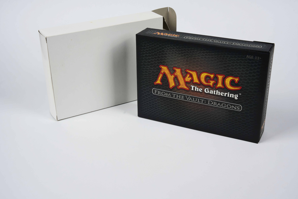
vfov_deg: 27.7
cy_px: 99
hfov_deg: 40.6
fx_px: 402
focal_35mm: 49
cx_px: 150
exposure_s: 1/50
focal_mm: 47.6
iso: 800
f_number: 13
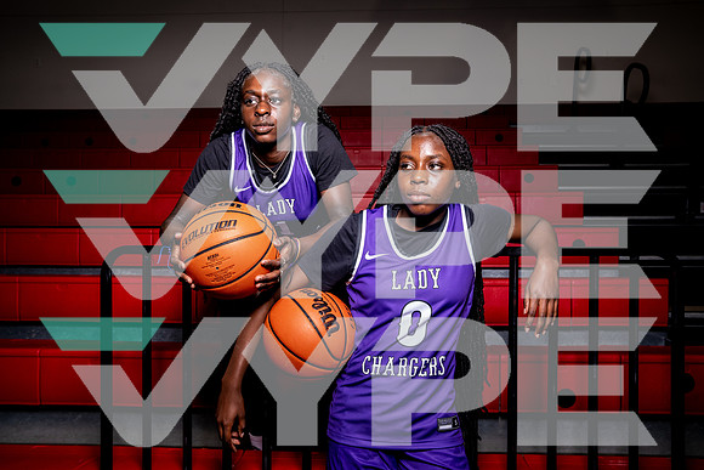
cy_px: 235
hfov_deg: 60.3
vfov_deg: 42.3
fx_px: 606
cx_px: 352
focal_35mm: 31
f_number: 8
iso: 320
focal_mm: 31
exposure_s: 1/250
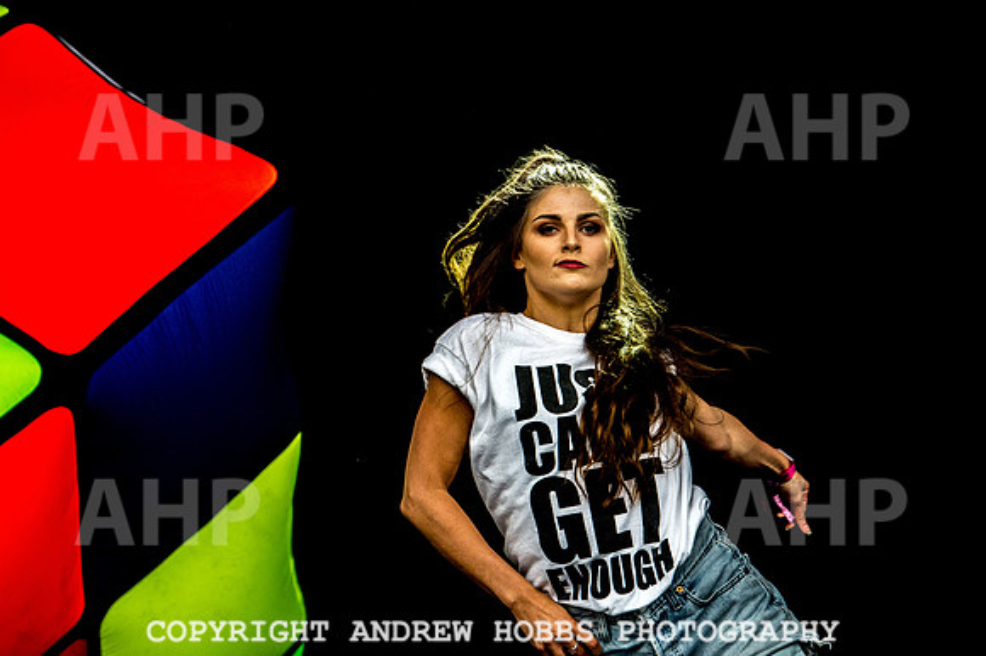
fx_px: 5139
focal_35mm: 188
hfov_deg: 11.0
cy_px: 271
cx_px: 407
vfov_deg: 7.3
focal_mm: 160
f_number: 5.6
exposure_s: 1/800
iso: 4000
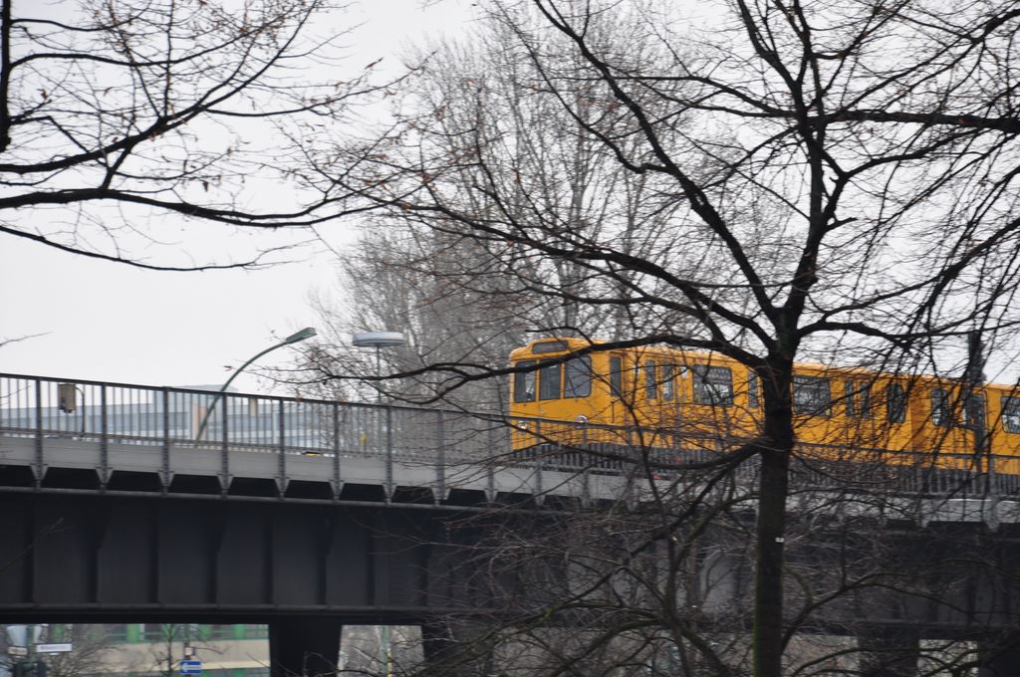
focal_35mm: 158
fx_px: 4457
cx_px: 510
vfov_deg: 8.7
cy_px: 338
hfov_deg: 13.1
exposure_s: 1/60
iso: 200
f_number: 8
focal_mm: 105
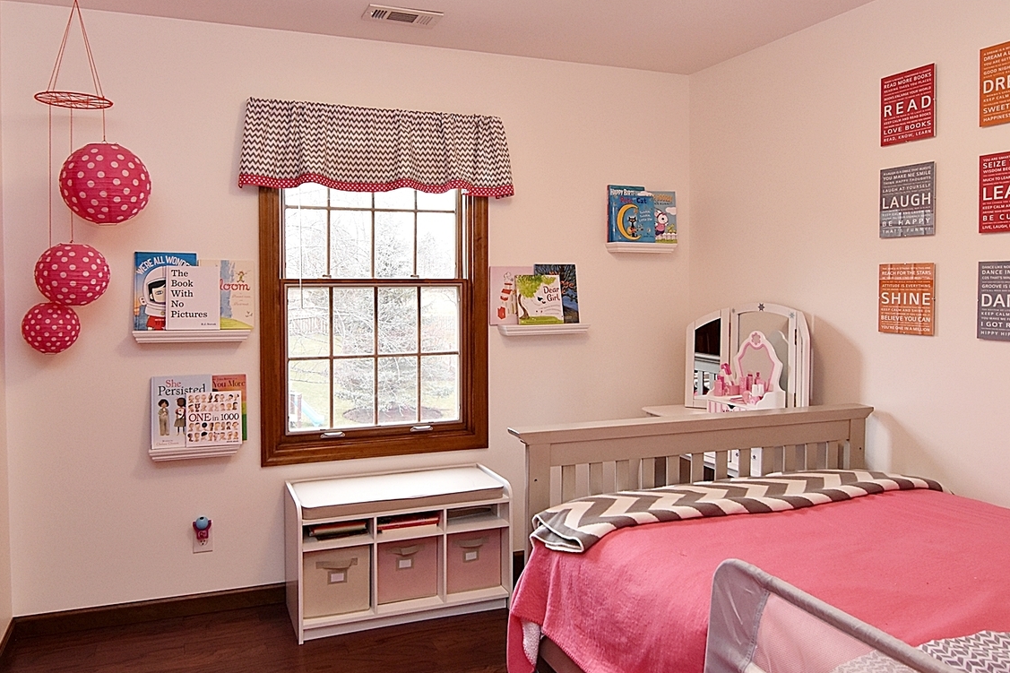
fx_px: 665
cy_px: 295
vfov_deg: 53.5
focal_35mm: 24
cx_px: 422
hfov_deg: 73.9
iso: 800
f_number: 5
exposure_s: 1/100
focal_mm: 11
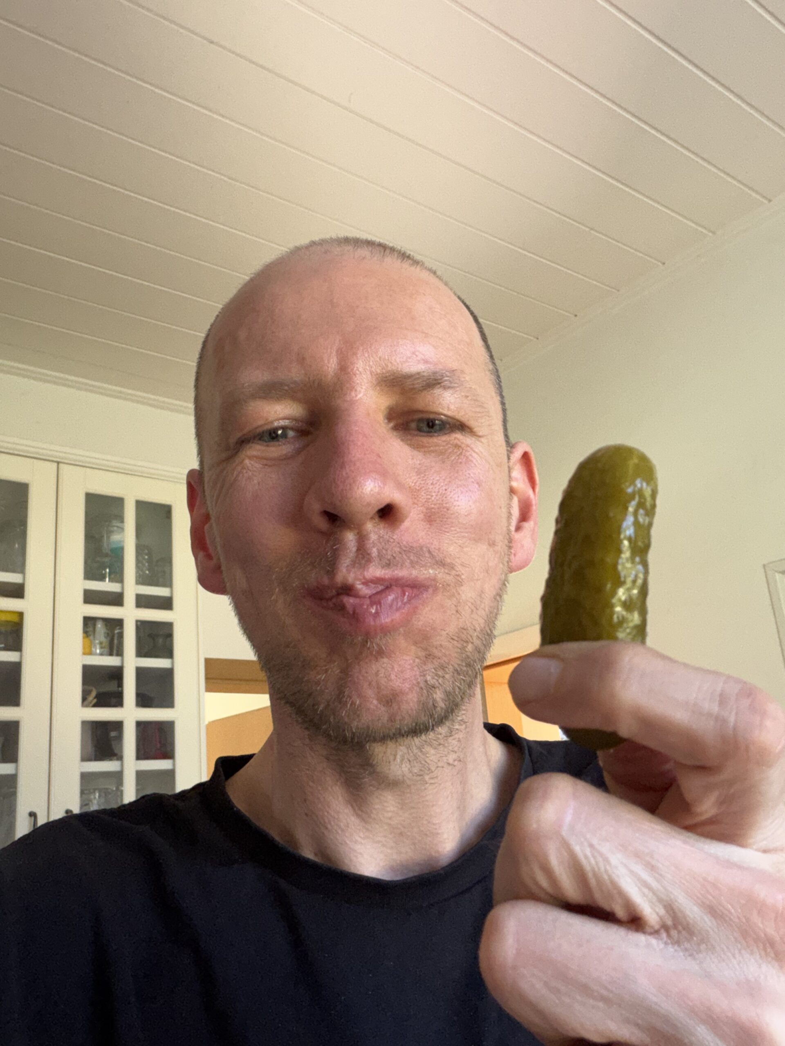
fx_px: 907
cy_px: 523
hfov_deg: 46.8
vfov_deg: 60.0
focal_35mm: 30
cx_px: 392
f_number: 1.9
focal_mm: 2.71
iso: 200
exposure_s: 1/60
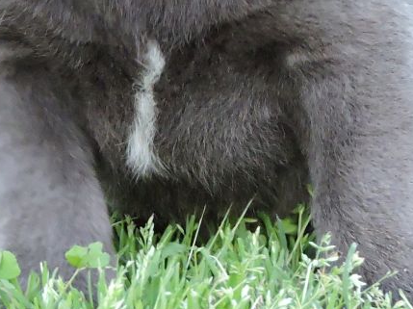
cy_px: -102
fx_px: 5341
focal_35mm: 448
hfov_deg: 4.4
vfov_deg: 3.3
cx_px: 201
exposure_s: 1/80
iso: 800
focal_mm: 21.4
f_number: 4.2
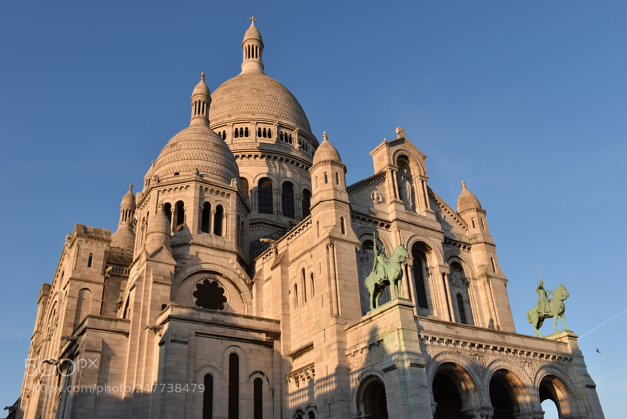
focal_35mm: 33
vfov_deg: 40.0
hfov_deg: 57.2
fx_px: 575
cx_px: 314
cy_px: 210
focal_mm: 22
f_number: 11
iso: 100
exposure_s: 1/100
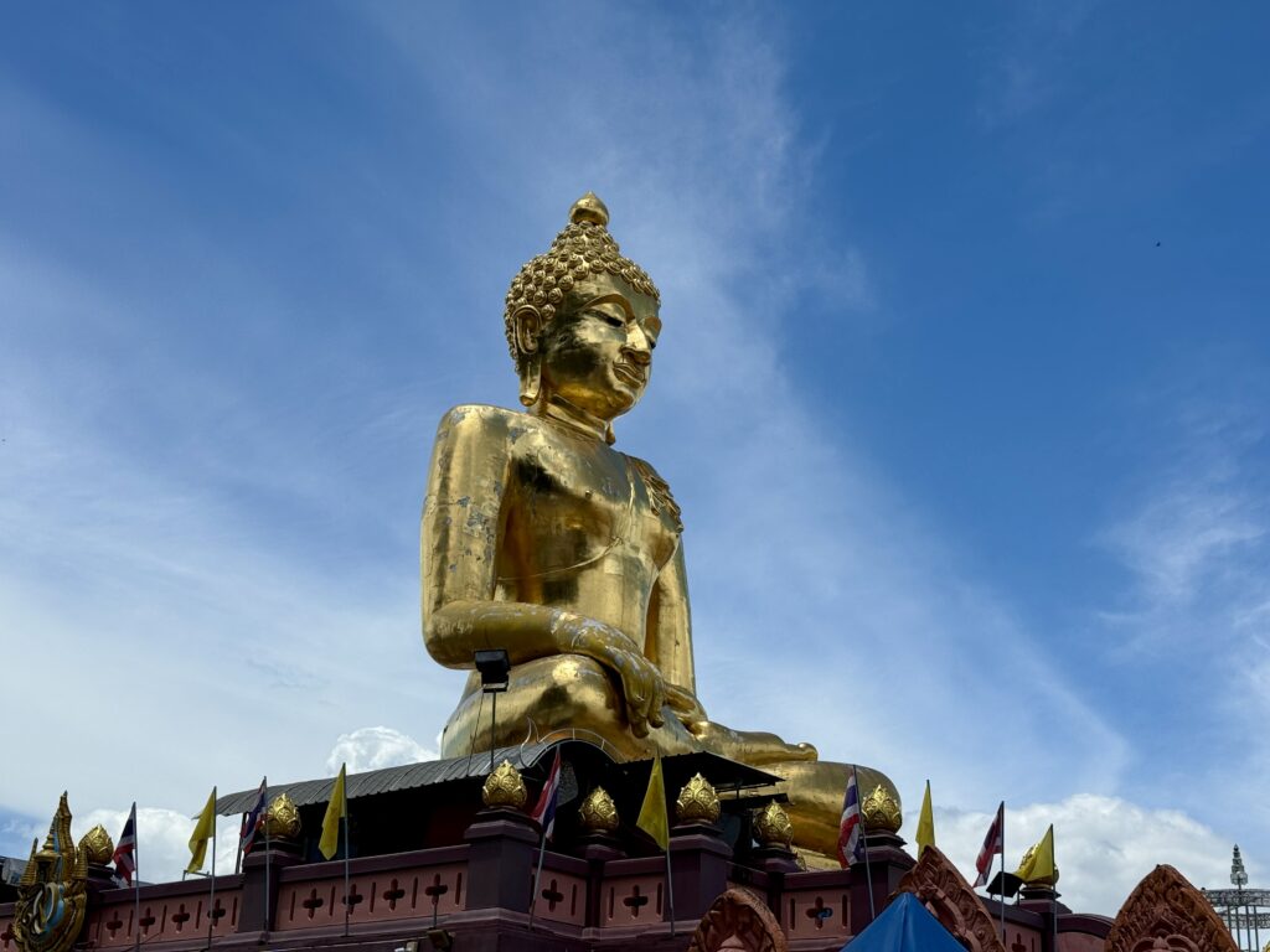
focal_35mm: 48
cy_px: 476
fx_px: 1761
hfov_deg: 39.7
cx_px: 635
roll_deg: -3.5
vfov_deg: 30.3
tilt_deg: +22.3
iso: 64
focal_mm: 6.76
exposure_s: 1/8772
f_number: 1.78
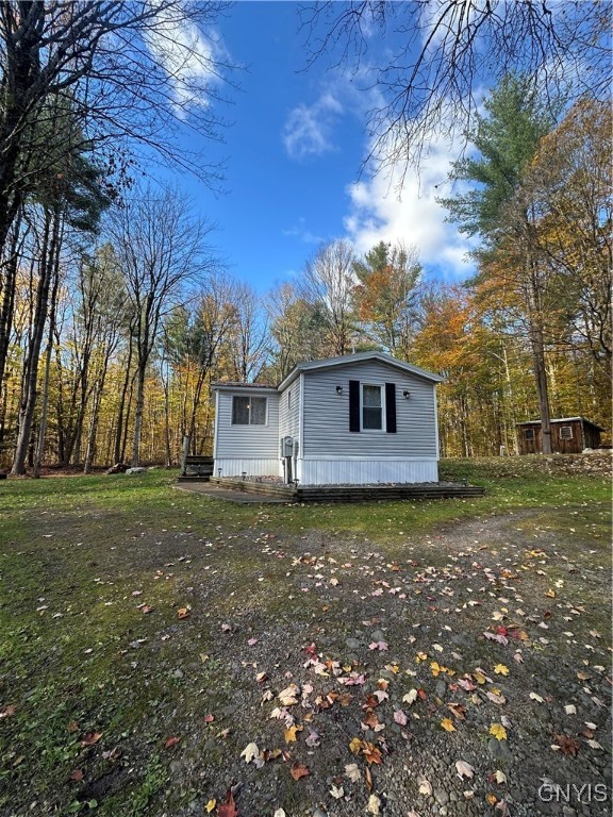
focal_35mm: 14
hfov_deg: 85.7
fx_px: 331
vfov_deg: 102.1
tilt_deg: +7.7
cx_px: 306
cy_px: 408
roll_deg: -1.8
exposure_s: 1/354
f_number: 2.2
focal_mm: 2.22
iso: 40
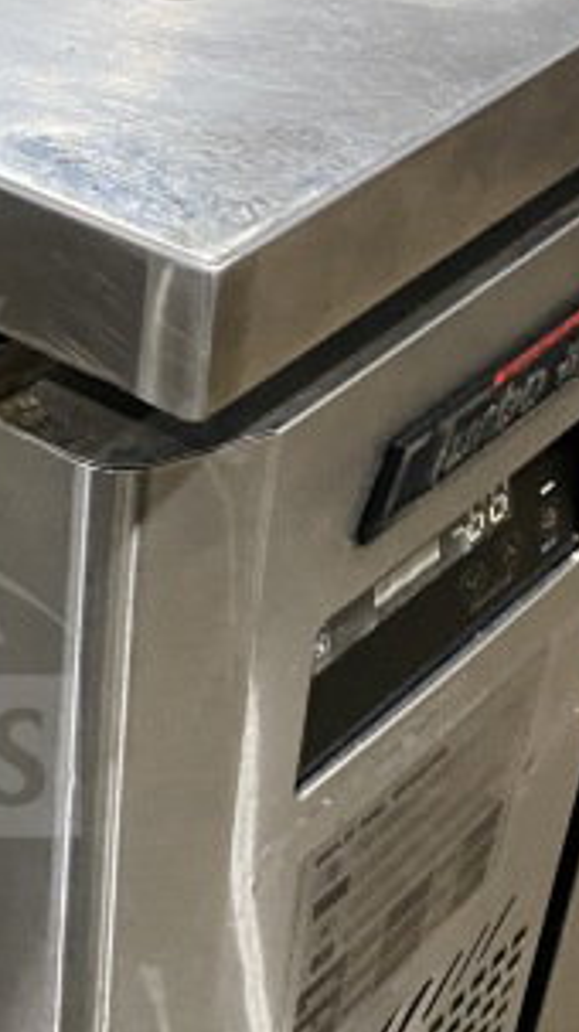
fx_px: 2078
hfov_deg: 14.7
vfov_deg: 27.9
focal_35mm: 76
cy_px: 567
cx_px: -303
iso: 320
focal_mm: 4.25
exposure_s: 1/60
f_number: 1.8
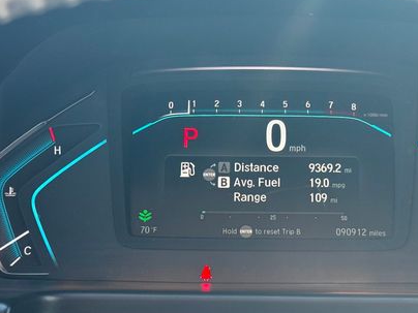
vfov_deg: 19.4
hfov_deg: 25.6
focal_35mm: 76
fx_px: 918
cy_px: 158
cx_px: 264
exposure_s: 1/165
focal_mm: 6.76
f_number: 1.78
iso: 80
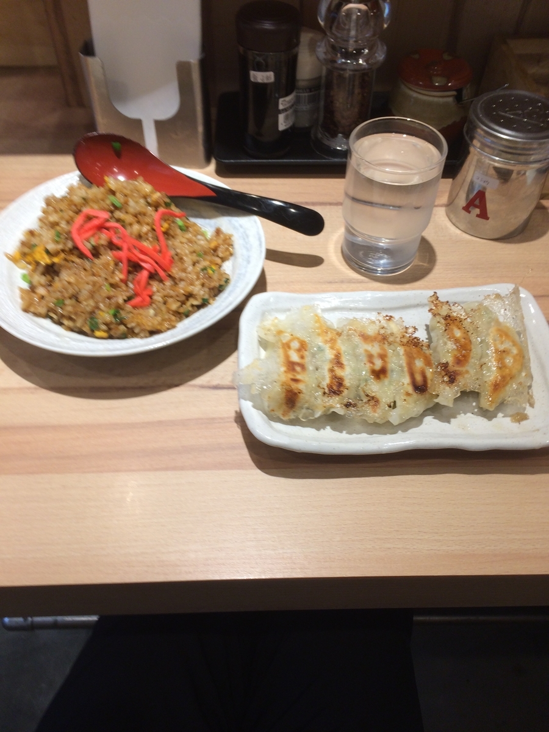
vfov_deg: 61.7
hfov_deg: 48.2
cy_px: 366
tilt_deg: -50.8
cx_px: 274
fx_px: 613
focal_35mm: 29
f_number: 2.2
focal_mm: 4.15
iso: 50
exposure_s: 1/60
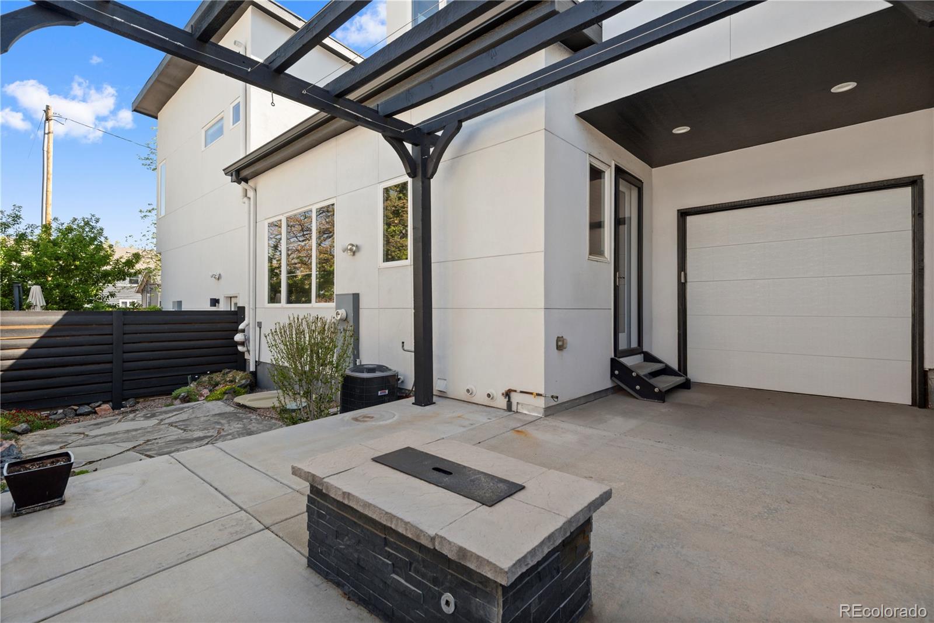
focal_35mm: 16
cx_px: 467
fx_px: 415
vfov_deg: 73.8
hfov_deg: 96.7
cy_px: 312
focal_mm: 16
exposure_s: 1/100
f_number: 8
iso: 400
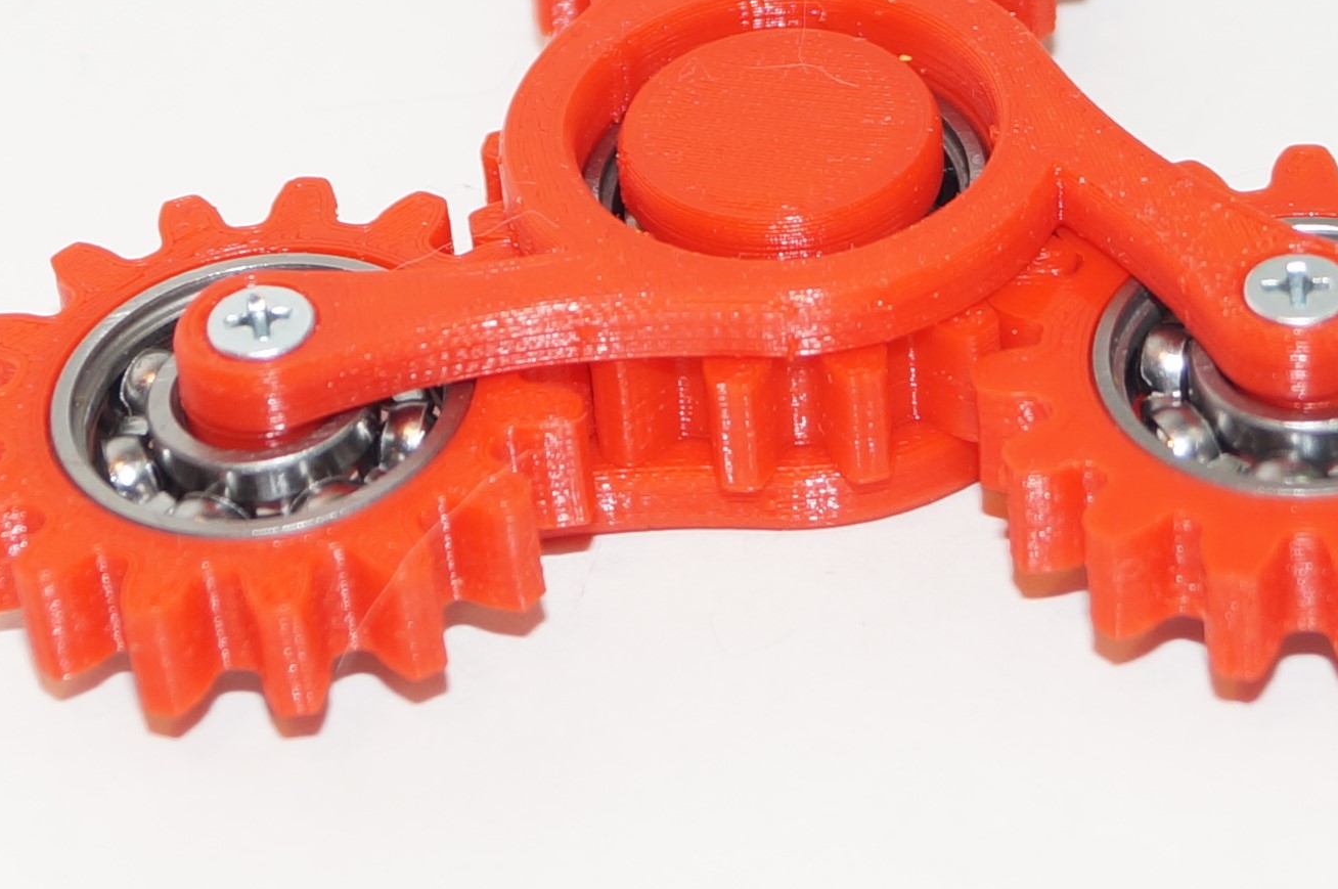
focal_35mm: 62
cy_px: 223
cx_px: 814
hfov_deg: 32.3
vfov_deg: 21.7
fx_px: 2302
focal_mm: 26
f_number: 4.5
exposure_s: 1/160
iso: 100
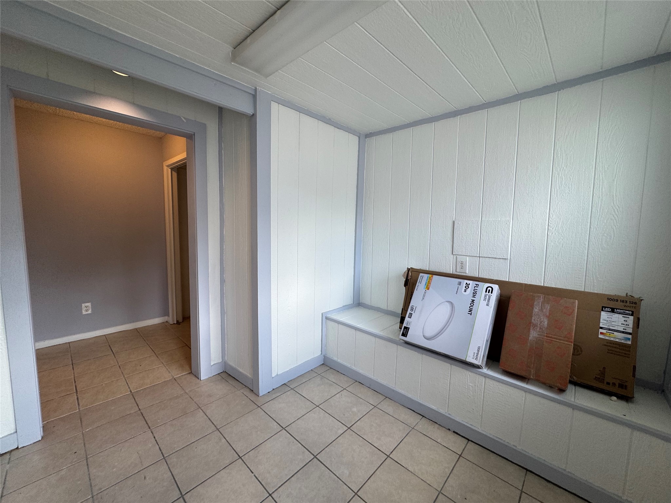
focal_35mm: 14
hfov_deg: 102.1
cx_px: 336
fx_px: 271
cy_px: 252
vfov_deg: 85.7
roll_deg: -1.3
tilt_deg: -5.2
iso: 80
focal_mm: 2.22
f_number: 2.2
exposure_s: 1/120
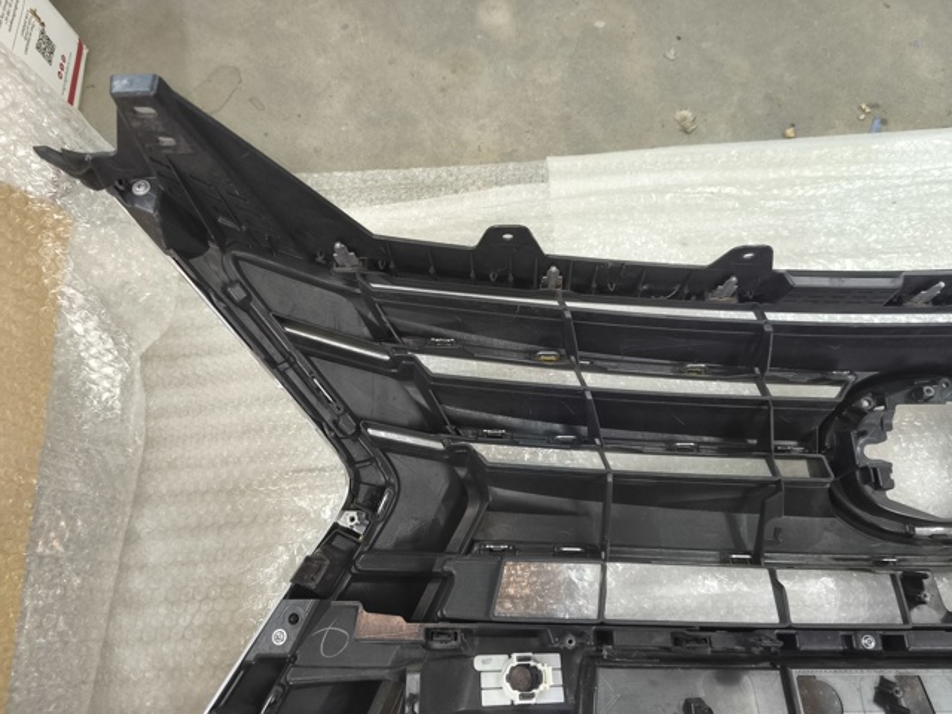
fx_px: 633
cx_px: 476
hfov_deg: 73.9
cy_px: 357
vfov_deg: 58.9
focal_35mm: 23
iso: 200
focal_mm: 5.35
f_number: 1.7
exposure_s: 1/50
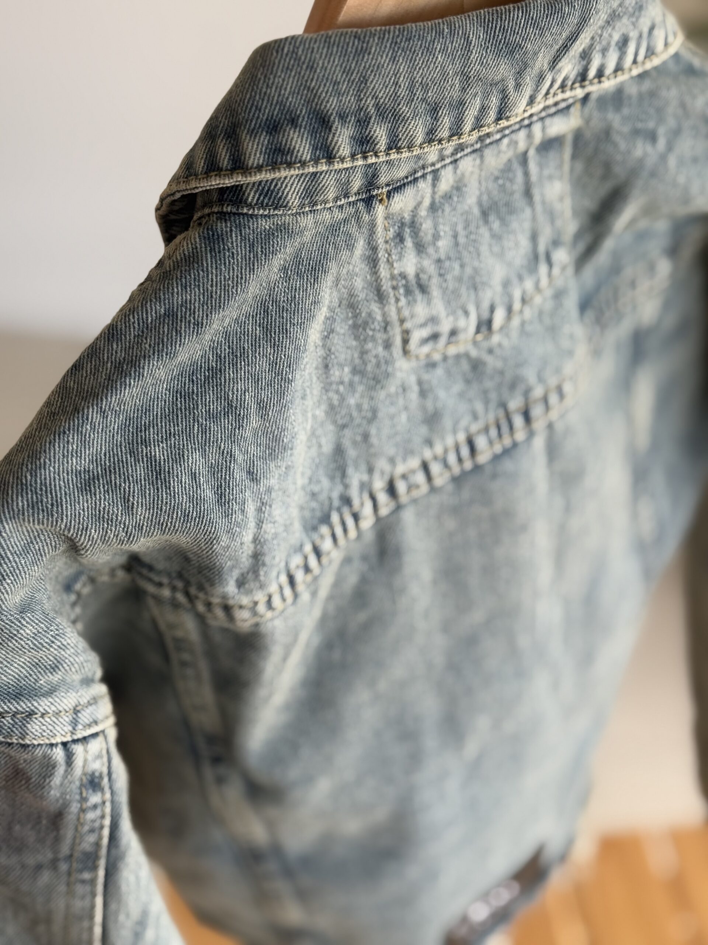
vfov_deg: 39.7
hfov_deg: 30.3
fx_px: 1309
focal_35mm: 48
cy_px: 472
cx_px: 354
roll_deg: +1.6
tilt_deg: -44.5
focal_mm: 6.76
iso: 64
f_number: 1.78
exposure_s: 1/227
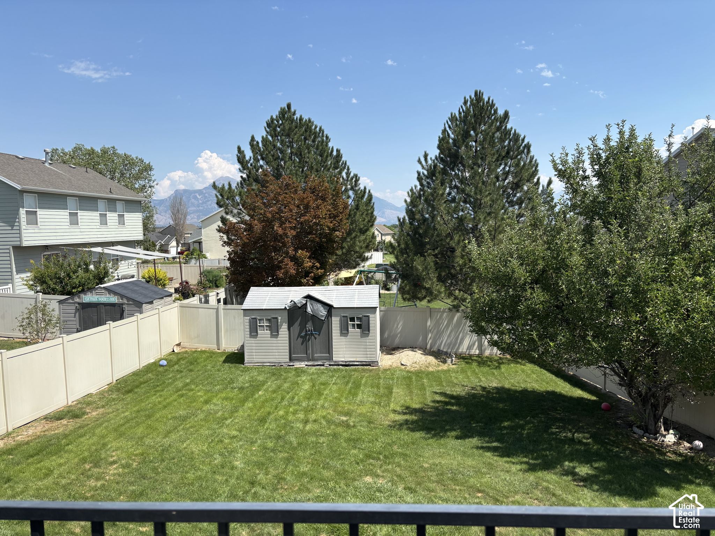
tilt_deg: -4.8
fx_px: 537
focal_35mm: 26
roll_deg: +1.3
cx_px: 358
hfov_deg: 67.3
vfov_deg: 53.1
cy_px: 268
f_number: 1.6
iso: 50
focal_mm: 5.96
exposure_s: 1/2933
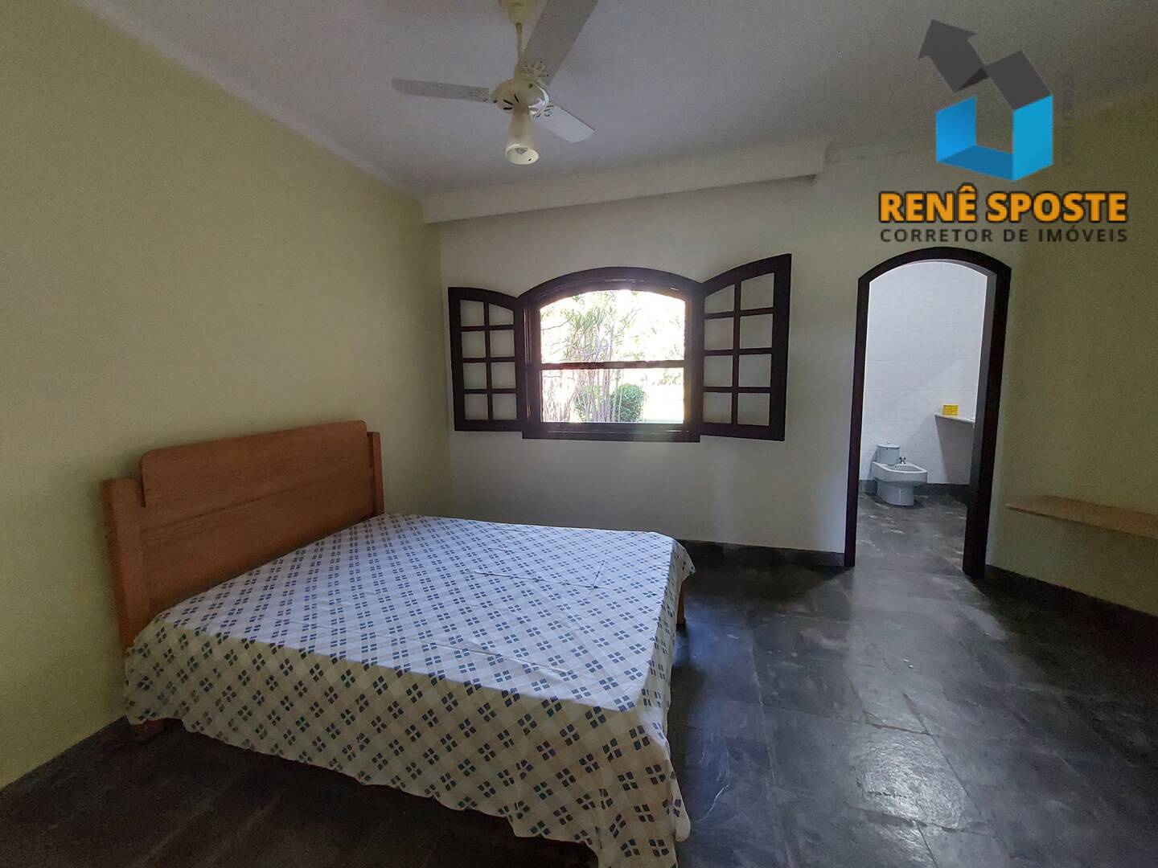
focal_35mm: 13
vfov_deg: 89.9
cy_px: 434
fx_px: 435
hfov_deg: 106.2
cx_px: 579
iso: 320
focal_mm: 1.74
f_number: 2.2
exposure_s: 1/50
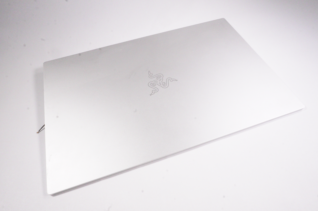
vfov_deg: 53.0
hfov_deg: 73.8
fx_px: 212
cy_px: 106
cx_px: 159
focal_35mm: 24
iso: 10000
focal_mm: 16
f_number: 22
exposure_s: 1/250
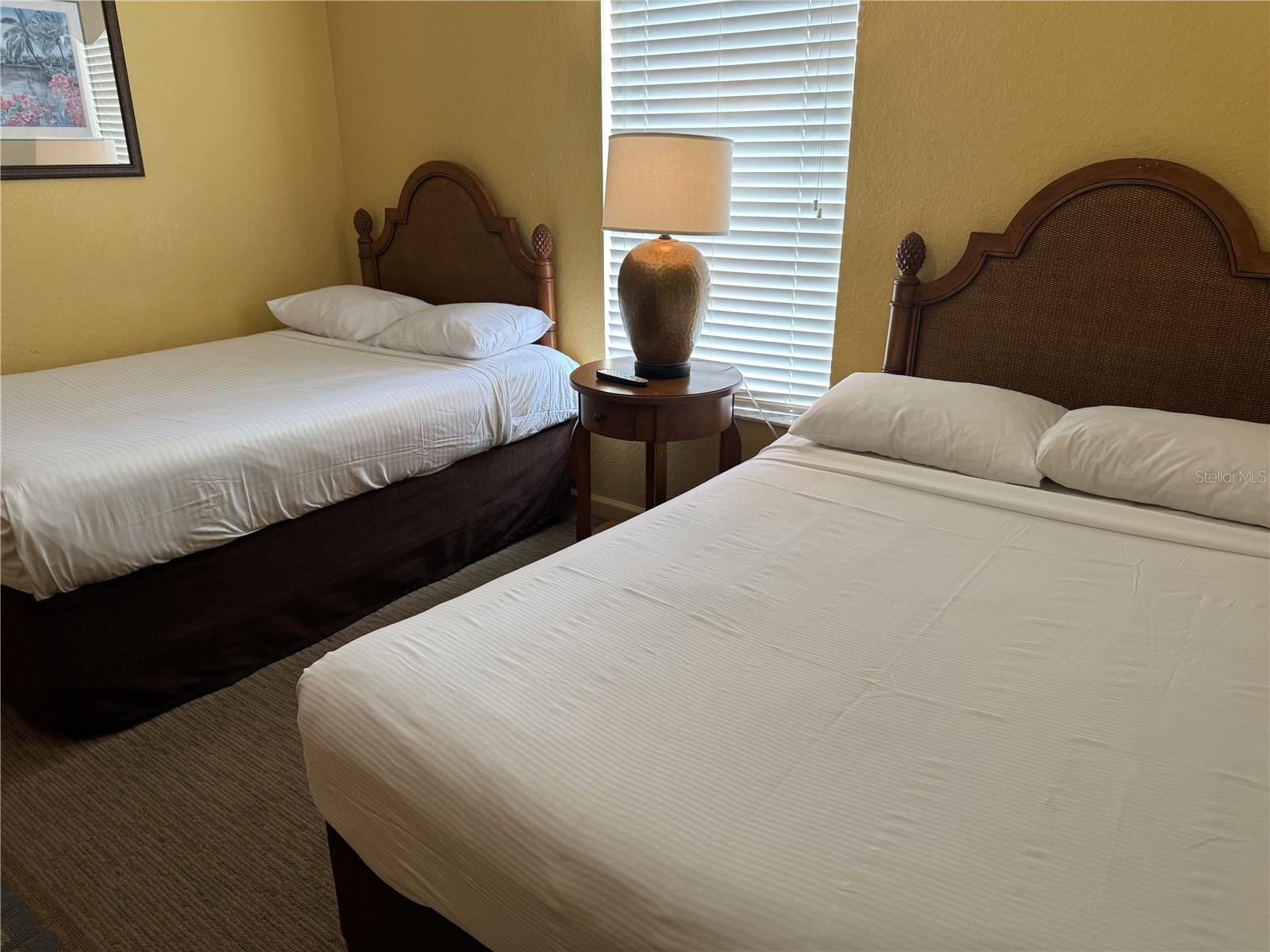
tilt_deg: -20.8
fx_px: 881
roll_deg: -0.2
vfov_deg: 56.8
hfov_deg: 71.6
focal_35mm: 24
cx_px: 635
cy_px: 476
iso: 160
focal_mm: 6.76
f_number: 1.78
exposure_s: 1/60
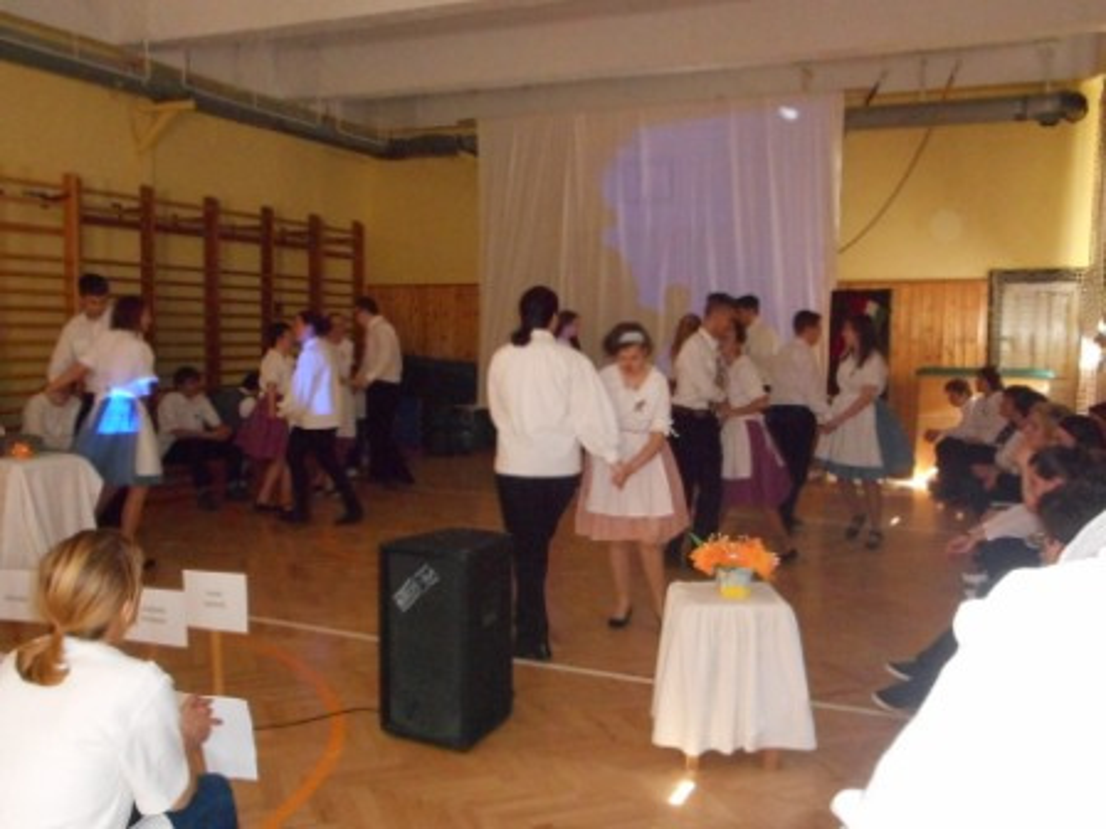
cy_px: 414
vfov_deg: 41.8
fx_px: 1086
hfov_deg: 54.0
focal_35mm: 34
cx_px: 553
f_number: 4.2
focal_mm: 6
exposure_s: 1/30
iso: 1000
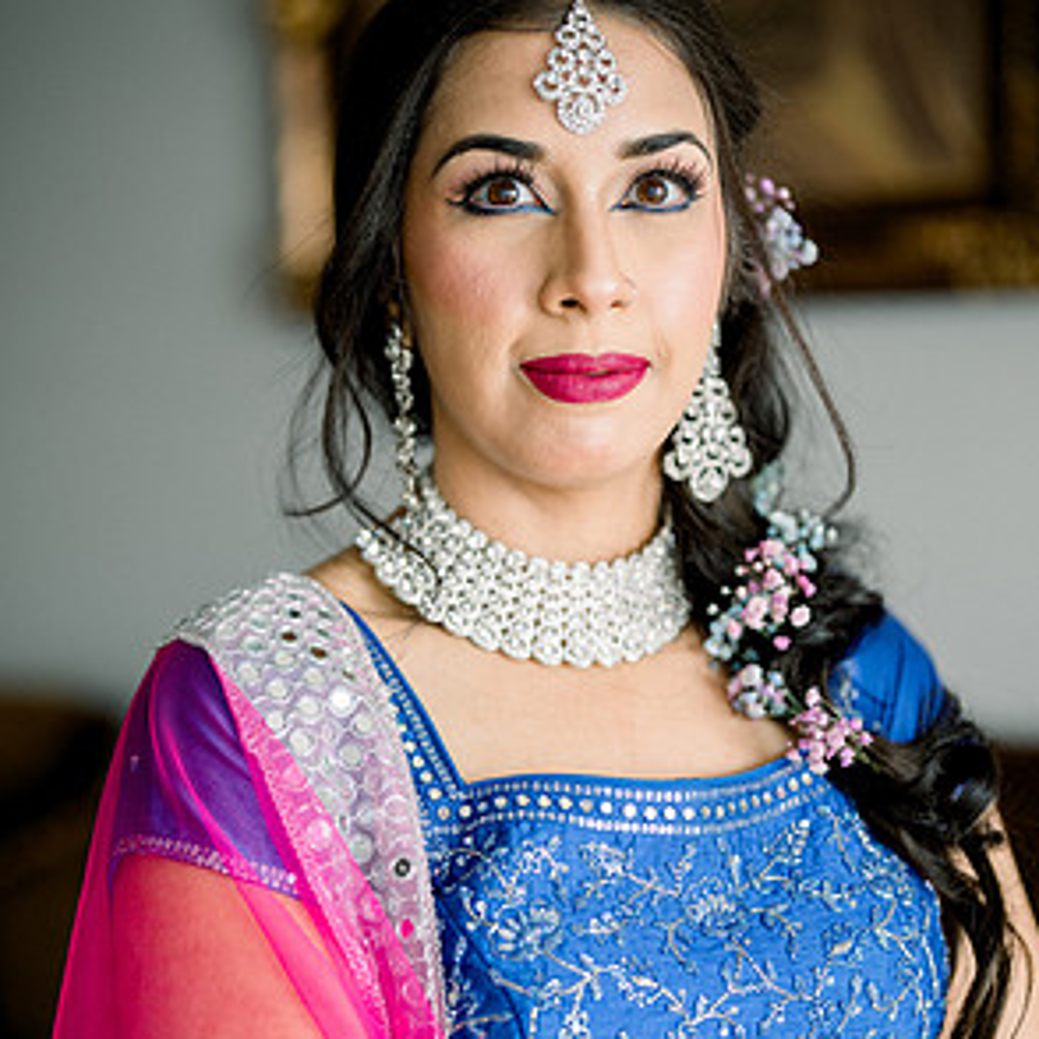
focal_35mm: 65
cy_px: 640
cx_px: 520
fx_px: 2207
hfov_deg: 26.5
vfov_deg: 26.4
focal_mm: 50
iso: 320
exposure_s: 1/160
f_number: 1.4
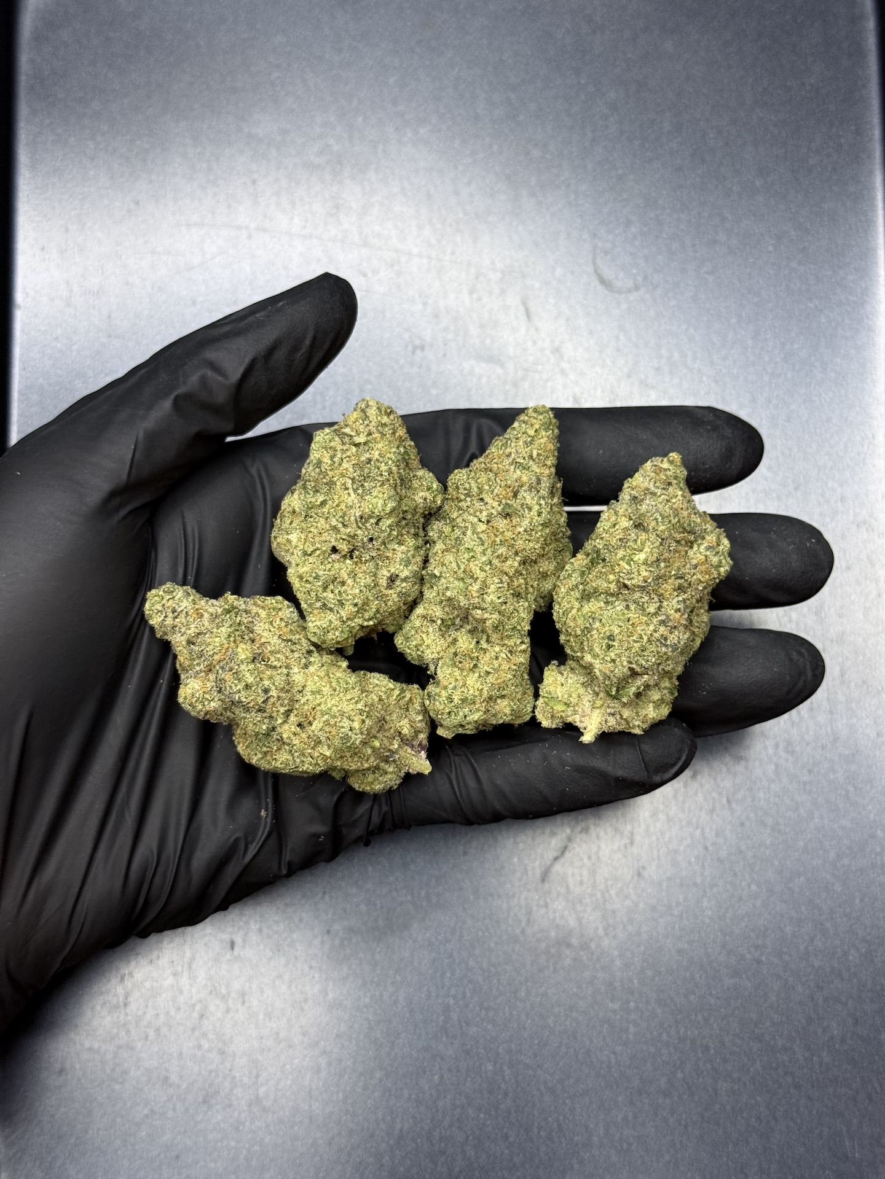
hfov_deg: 30.3
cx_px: 442
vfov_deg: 39.7
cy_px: 590
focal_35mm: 48
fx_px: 1636
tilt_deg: -80.9
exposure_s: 1/50
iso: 160
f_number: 1.78
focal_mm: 6.76
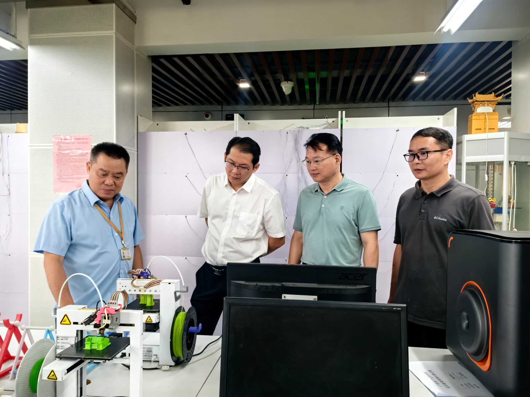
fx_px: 413
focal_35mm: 27
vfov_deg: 51.4
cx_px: 265
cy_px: 198
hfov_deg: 65.3
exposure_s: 1/60
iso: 400
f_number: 2
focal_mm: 5.75
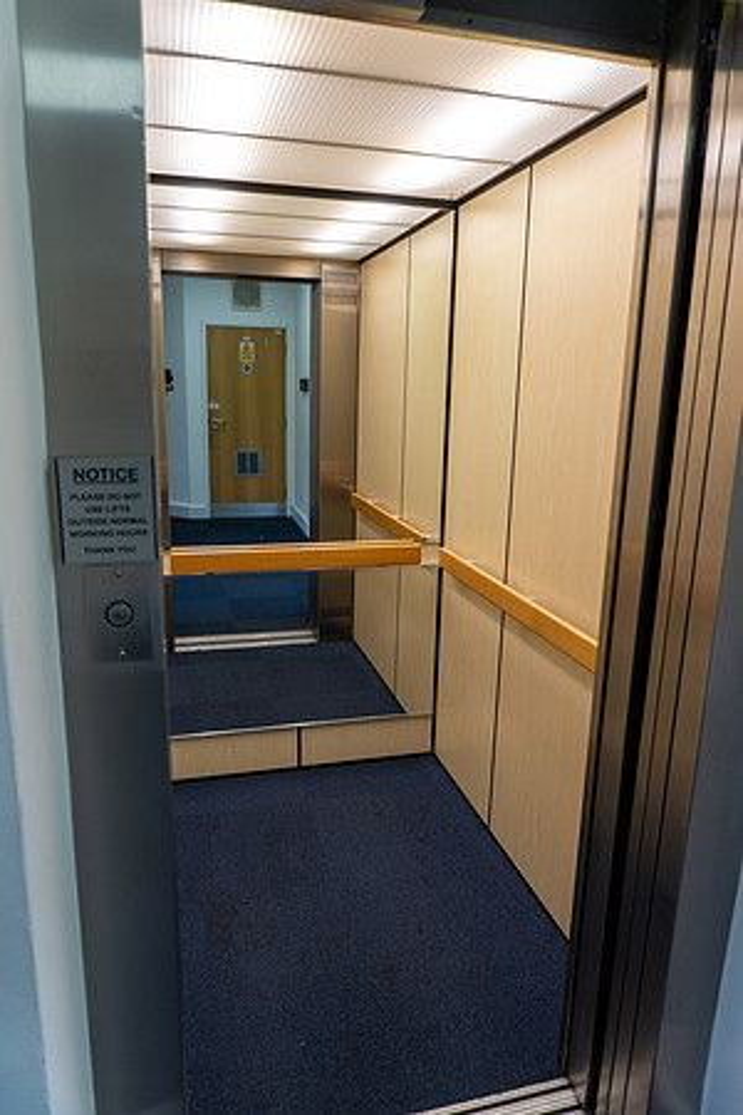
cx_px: 372
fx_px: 743
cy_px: 558
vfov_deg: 73.7
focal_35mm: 24
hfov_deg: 53.1
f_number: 4
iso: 250
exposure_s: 1/60
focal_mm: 16
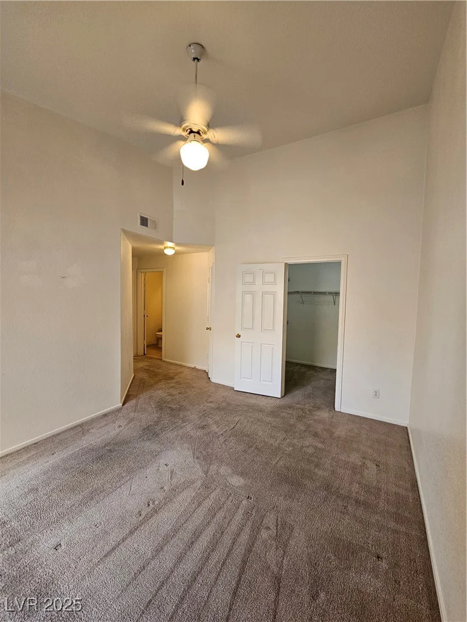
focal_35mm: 13
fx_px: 234
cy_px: 311
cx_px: 234
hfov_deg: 89.9
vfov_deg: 106.2
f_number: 2.2
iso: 160
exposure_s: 1/60
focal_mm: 2.2
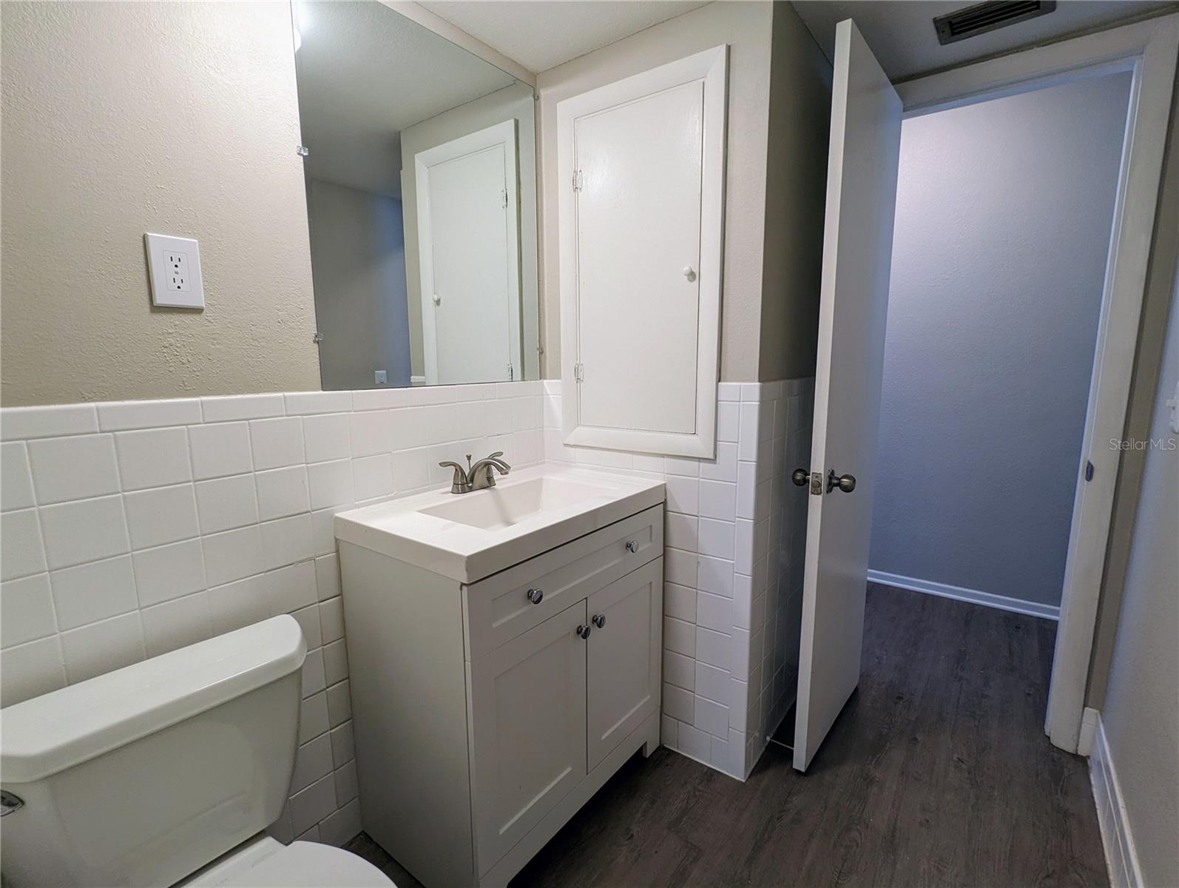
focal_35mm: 16
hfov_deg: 94.4
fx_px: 546
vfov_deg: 78.2
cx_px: 590
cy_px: 444
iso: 57
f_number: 2.2
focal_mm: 2.35
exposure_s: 1/24
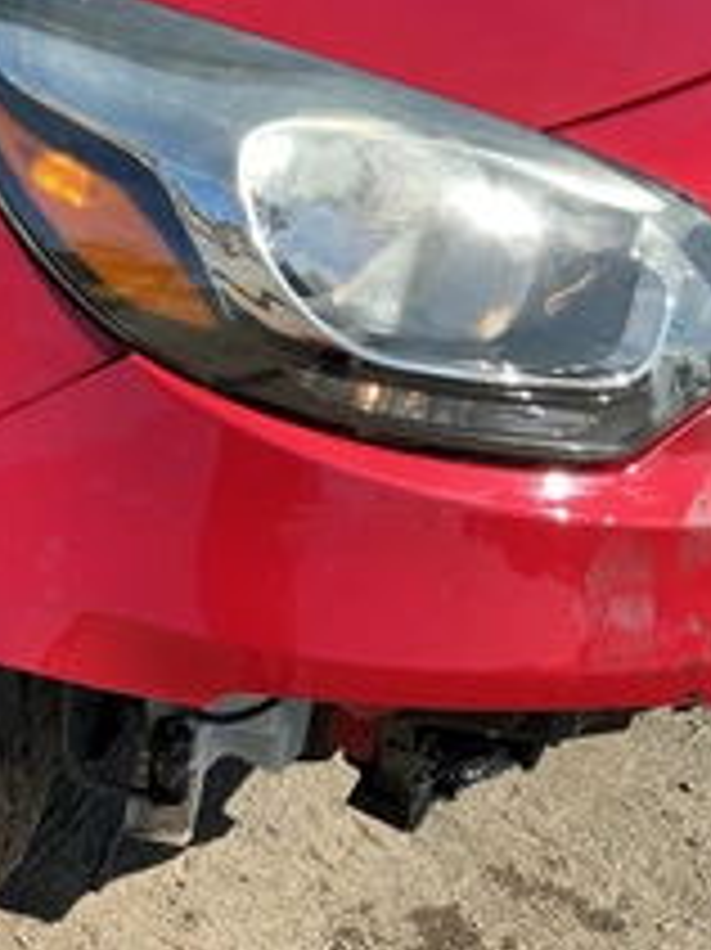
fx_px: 1453
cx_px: -63
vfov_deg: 36.2
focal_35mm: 53
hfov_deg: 25.6
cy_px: 491
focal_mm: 3
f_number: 1.8
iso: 25
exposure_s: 1/613
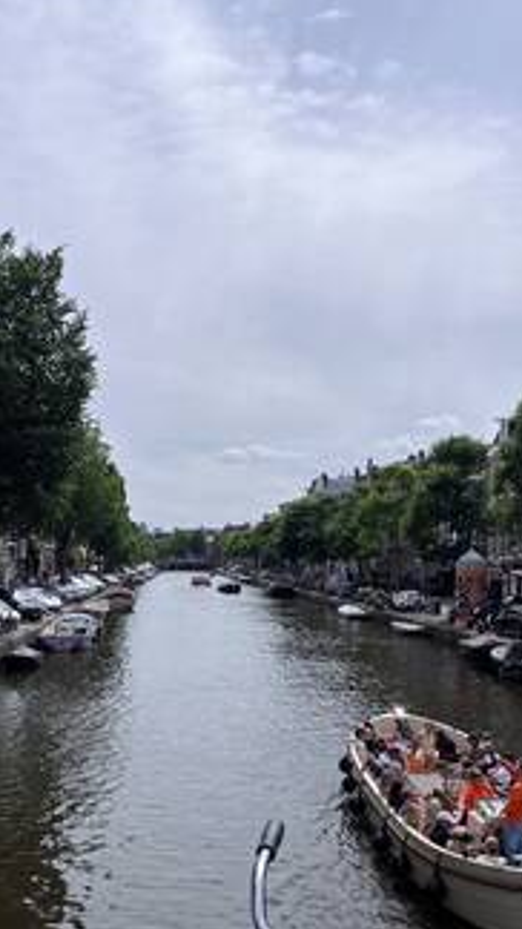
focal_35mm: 35
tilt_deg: +0.4
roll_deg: -0.1
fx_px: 862
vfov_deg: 56.3
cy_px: 545
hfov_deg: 33.7
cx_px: 241
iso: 50
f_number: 1.6
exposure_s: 1/8403
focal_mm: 5.1
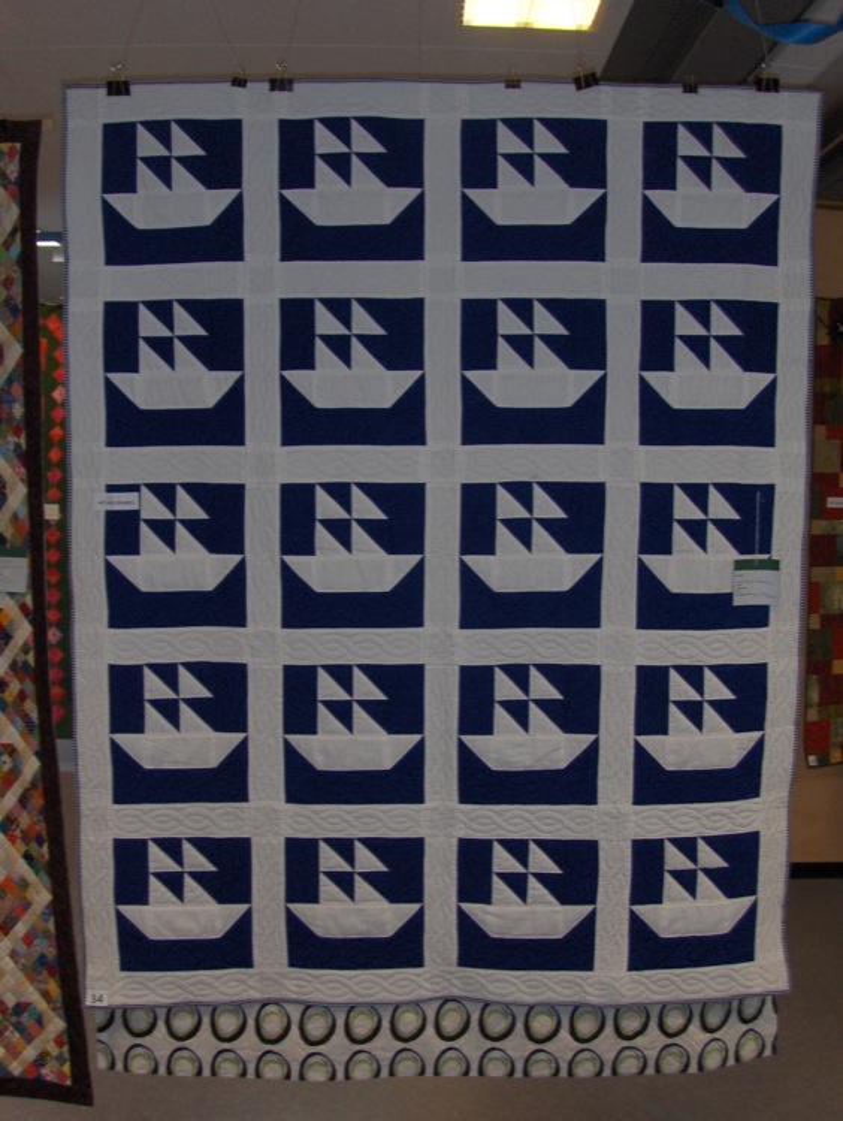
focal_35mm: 41
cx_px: 422
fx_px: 1329
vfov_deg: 45.7
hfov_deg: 35.2
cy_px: 560
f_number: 3.5
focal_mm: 6.5
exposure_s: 1/60
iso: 100
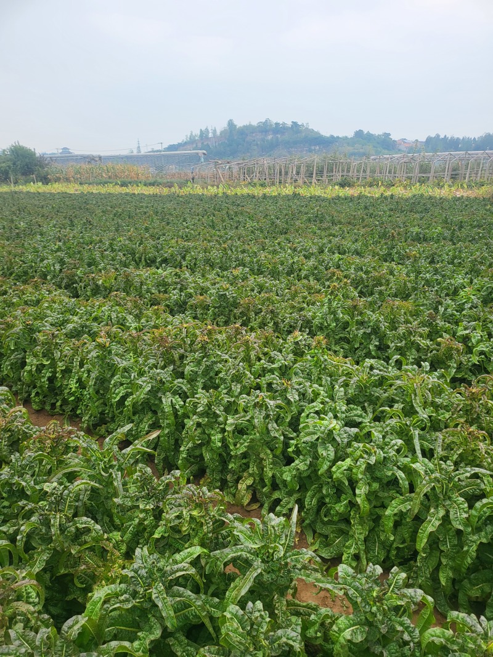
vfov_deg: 71.6
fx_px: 456
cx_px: 246
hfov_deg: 56.8
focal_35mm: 24
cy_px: 328
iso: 40
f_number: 1.8
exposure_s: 1/401
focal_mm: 5
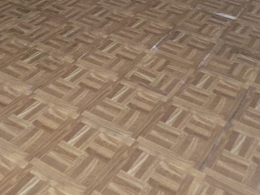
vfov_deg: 23.8
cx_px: 180
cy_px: -88
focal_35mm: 50
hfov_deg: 37.6
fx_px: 375
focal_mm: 2.2
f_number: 2.2
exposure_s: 1/30
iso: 400
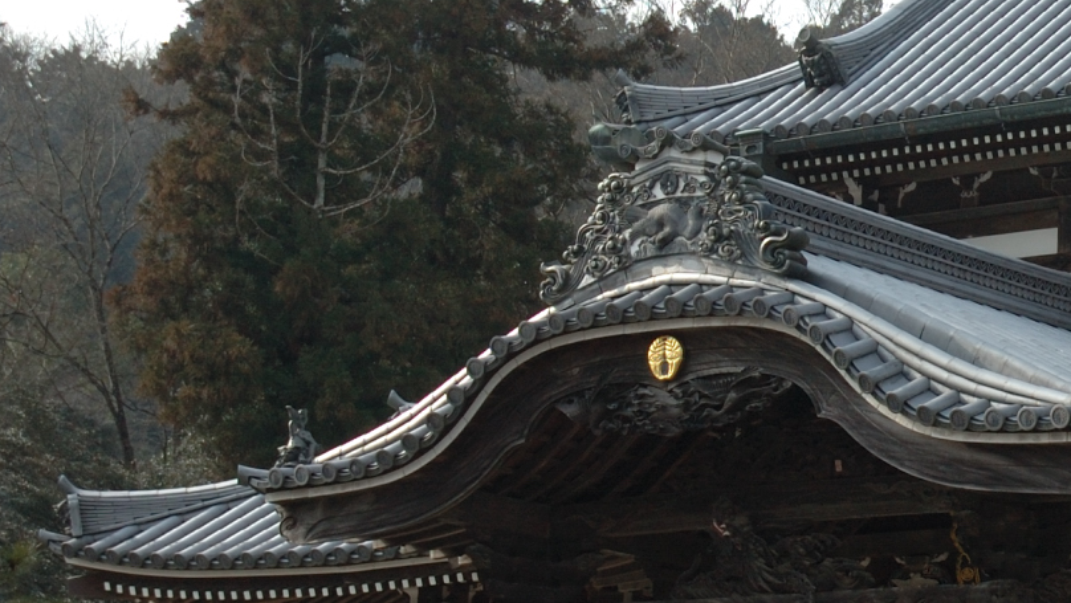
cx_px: 1225
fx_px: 3503
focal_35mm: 123
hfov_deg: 16.8
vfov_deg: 9.8
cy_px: 371
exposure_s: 1/125
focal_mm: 31
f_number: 5.6
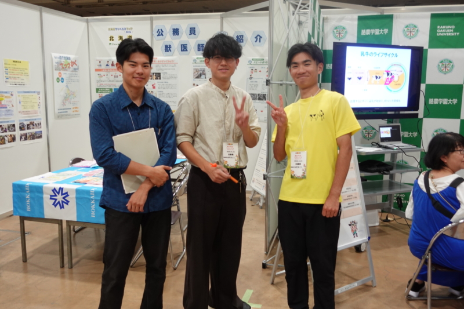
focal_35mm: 33
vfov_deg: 40.0
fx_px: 425
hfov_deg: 57.2
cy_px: 154
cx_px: 232
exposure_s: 1/40
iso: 320
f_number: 2.8
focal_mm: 12.65
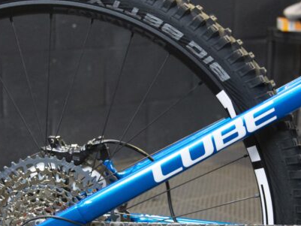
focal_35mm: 105
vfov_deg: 14.1
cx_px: 158
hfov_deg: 18.7
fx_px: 913
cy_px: 153
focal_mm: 38
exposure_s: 1/30
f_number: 4.8
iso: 1800
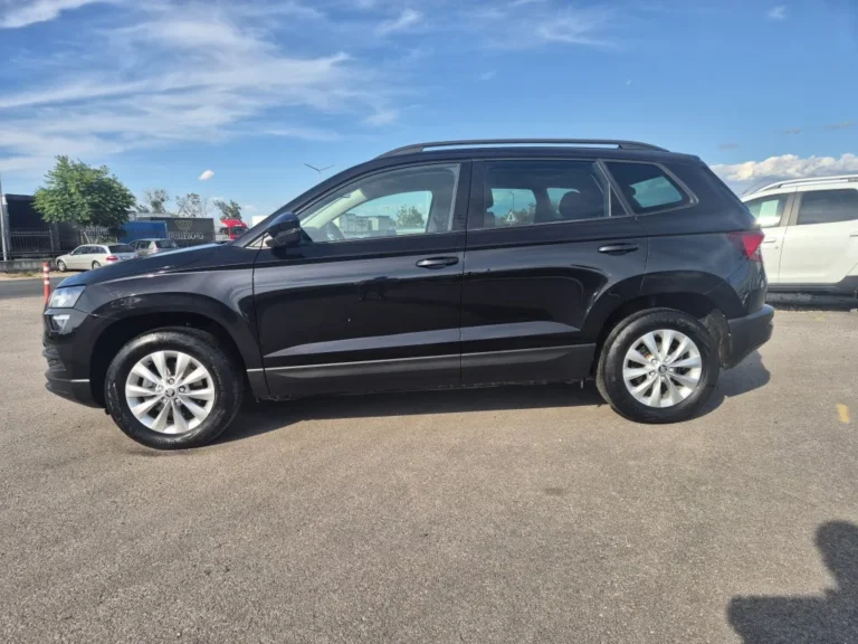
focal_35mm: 23
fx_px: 570
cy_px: 322
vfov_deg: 58.9
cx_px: 429
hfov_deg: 73.9
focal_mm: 5.4
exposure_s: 1/1260
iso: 25
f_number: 1.8
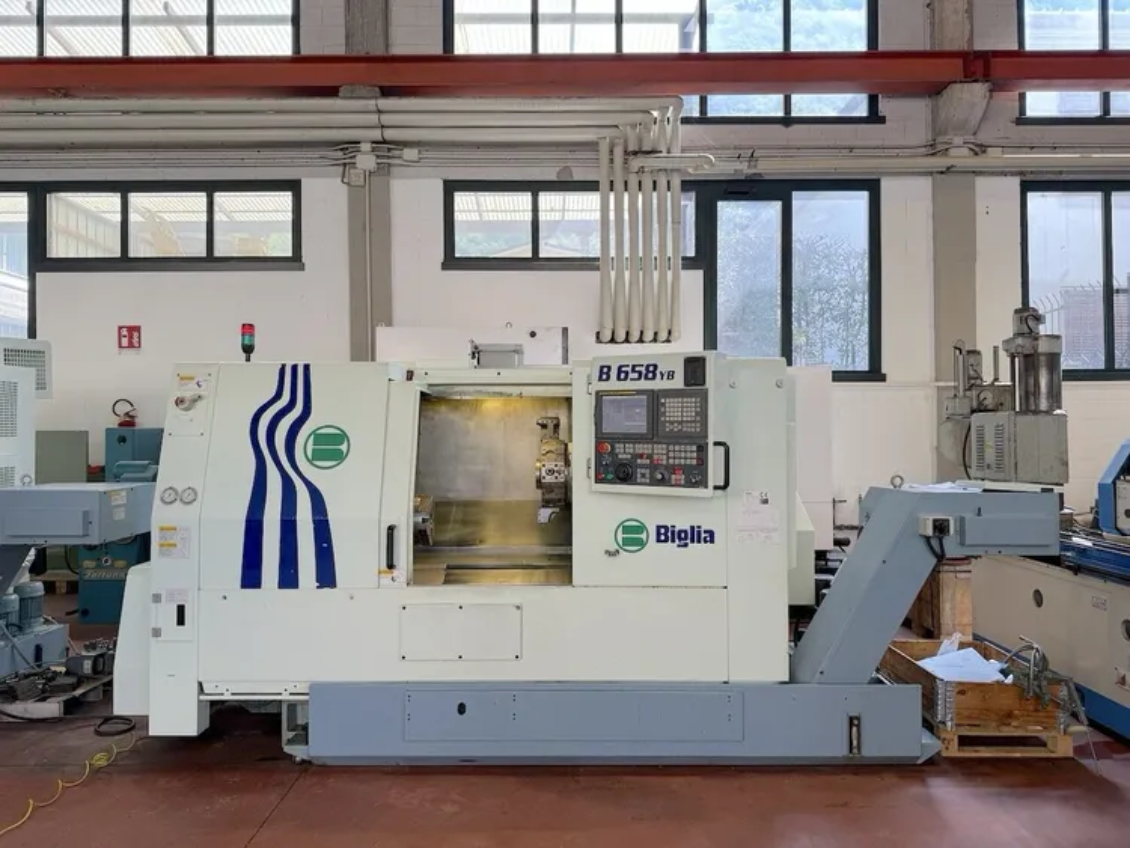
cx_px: 565
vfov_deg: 56.8
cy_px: 424
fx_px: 784
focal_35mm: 24
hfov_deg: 71.6
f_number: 1.78
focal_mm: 6.76
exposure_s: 1/100
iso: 64
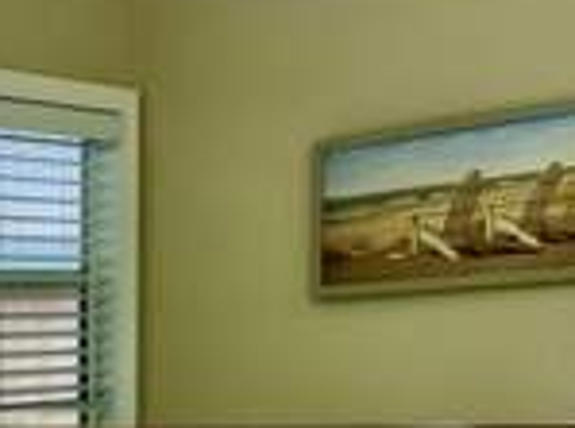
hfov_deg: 20.9
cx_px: -205
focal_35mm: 84
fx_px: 1392
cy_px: 573
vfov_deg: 16.4
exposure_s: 1/120
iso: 64
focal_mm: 5.7
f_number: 1.5
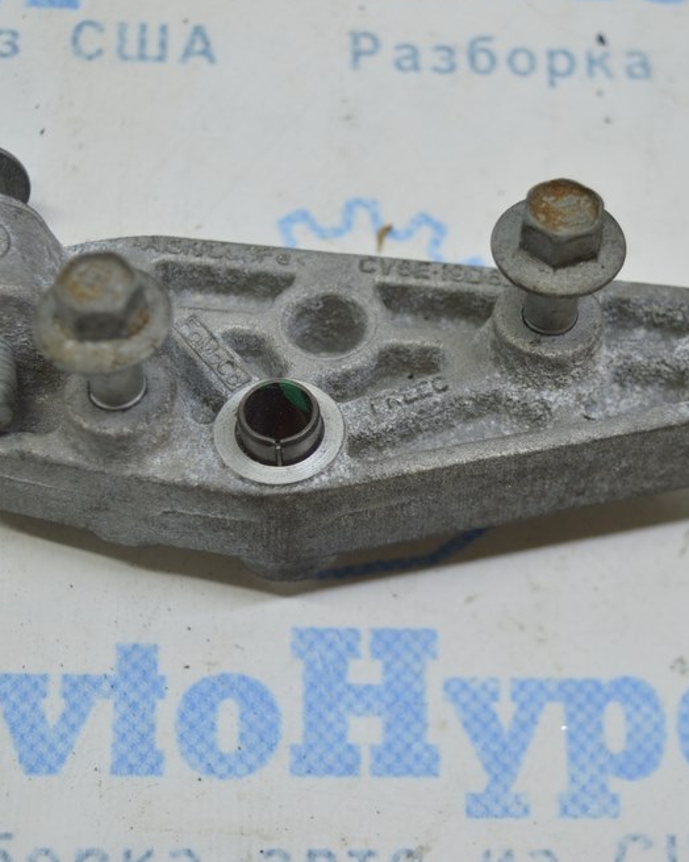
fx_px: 1682
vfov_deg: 28.7
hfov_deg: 23.1
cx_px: 338
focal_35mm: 66
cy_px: 418
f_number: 4.2
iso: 400
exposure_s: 1/80
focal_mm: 30
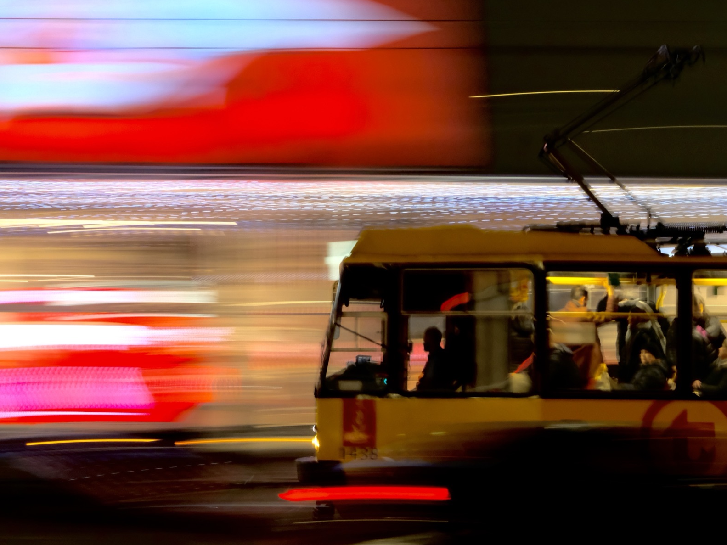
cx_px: 396
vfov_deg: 18.0
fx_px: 1722
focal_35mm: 82
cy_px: 274
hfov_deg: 23.8
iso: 3200
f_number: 13
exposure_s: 1/8
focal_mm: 50
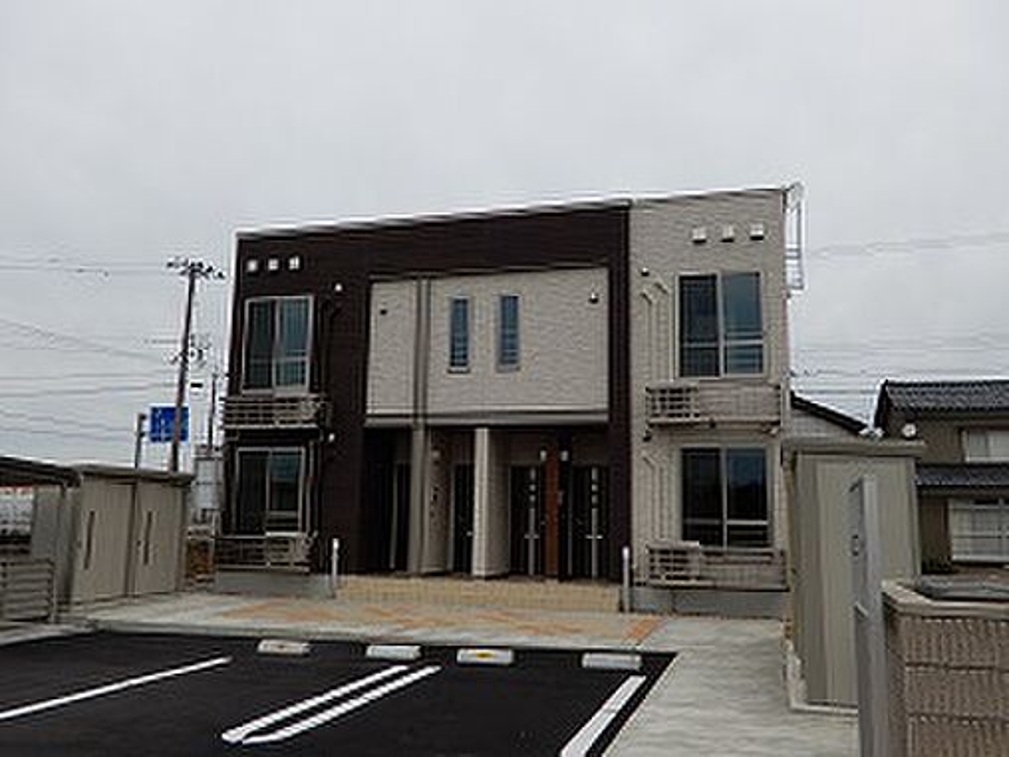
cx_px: 504
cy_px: 378
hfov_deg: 60.0
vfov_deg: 46.8
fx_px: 874
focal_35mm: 30
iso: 80
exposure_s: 1/500
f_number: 3.5
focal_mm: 5.4
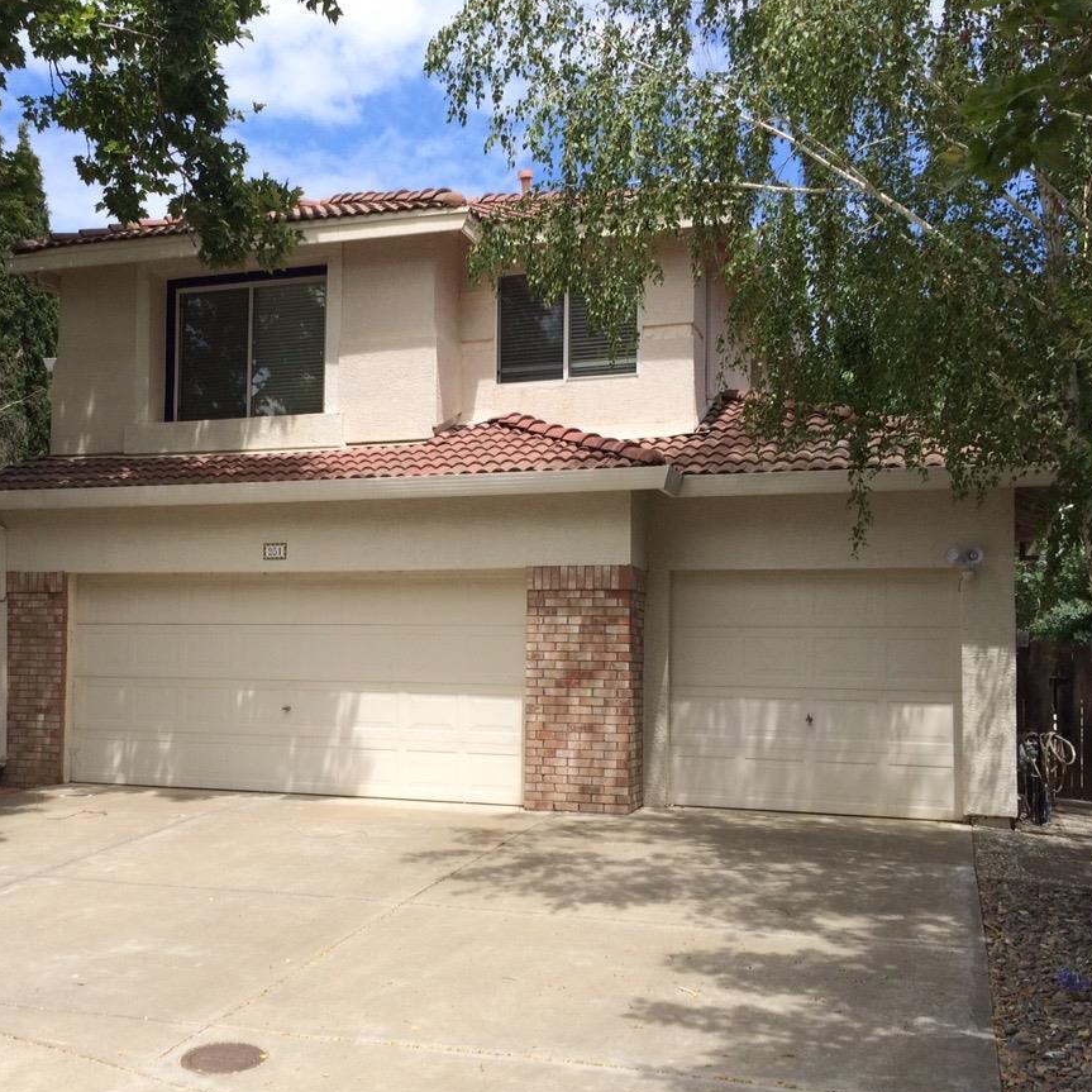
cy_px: 601
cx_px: 381
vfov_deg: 43.8
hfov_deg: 43.4
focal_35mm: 38
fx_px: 1356
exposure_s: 1/1786
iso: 32
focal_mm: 4.15
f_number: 2.2
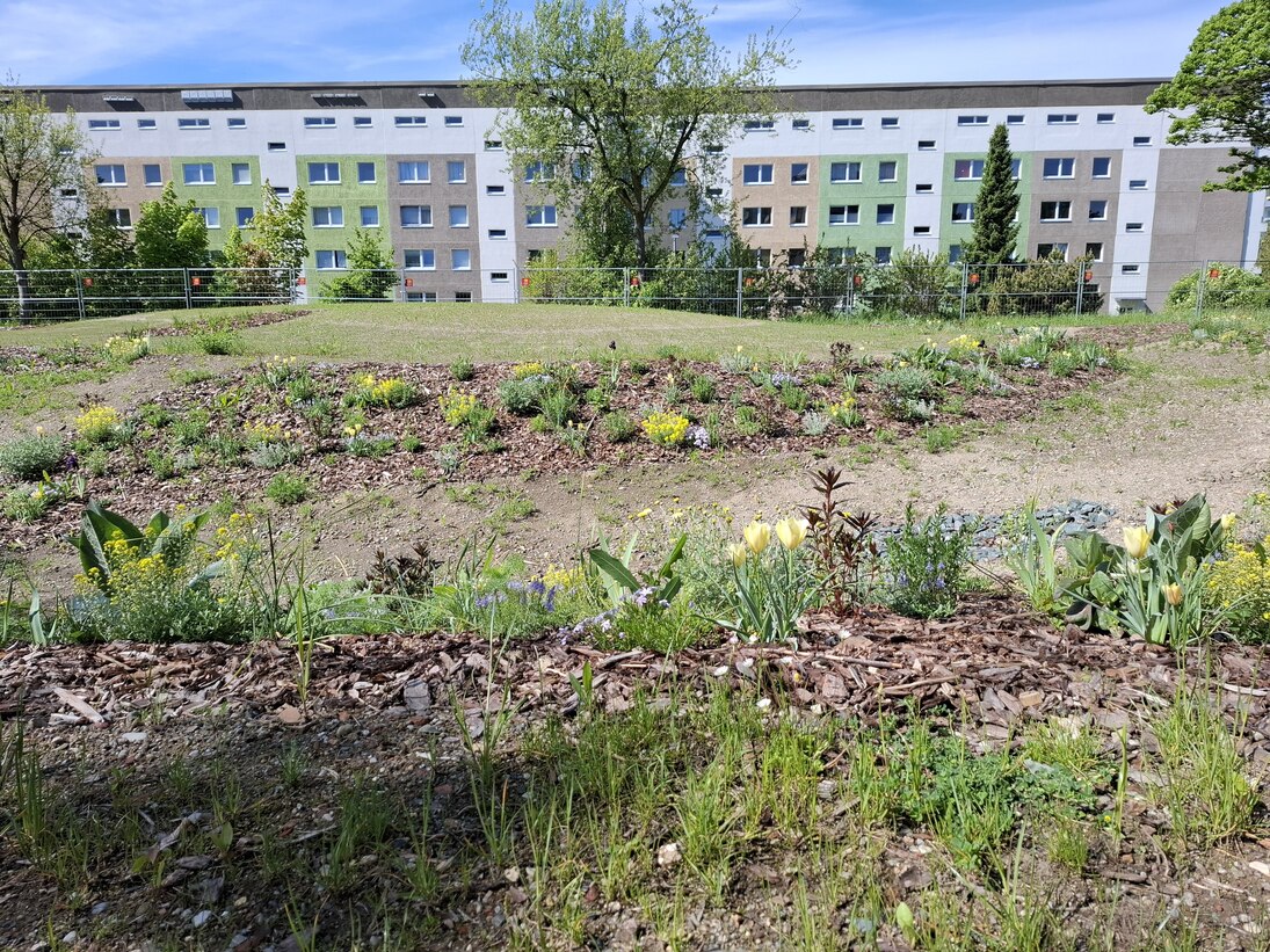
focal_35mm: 23
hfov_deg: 73.9
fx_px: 844
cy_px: 476
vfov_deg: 58.9
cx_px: 635
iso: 50
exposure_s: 1/1267
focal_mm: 5.54
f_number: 1.8
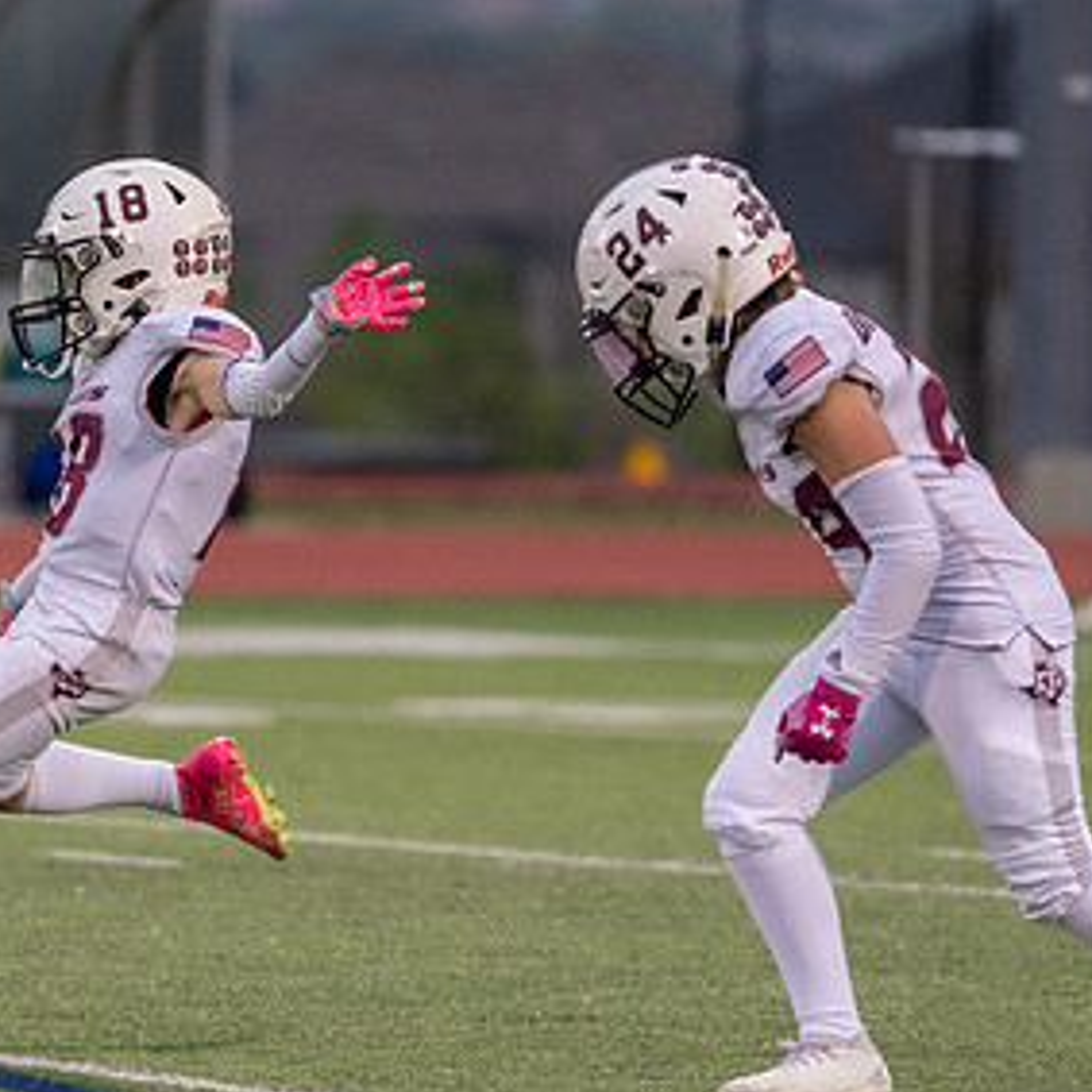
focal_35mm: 536
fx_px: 19130
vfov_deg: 3.3
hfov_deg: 3.3
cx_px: 99
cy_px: 511
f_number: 2.8
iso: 2000
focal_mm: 200
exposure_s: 1/1250
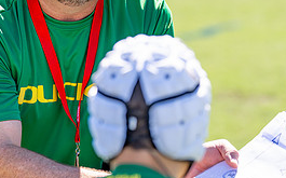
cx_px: 58
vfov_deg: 4.6
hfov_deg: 7.3
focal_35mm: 287
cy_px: -12
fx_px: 2235
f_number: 2.8
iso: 200
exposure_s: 1/1600
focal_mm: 112
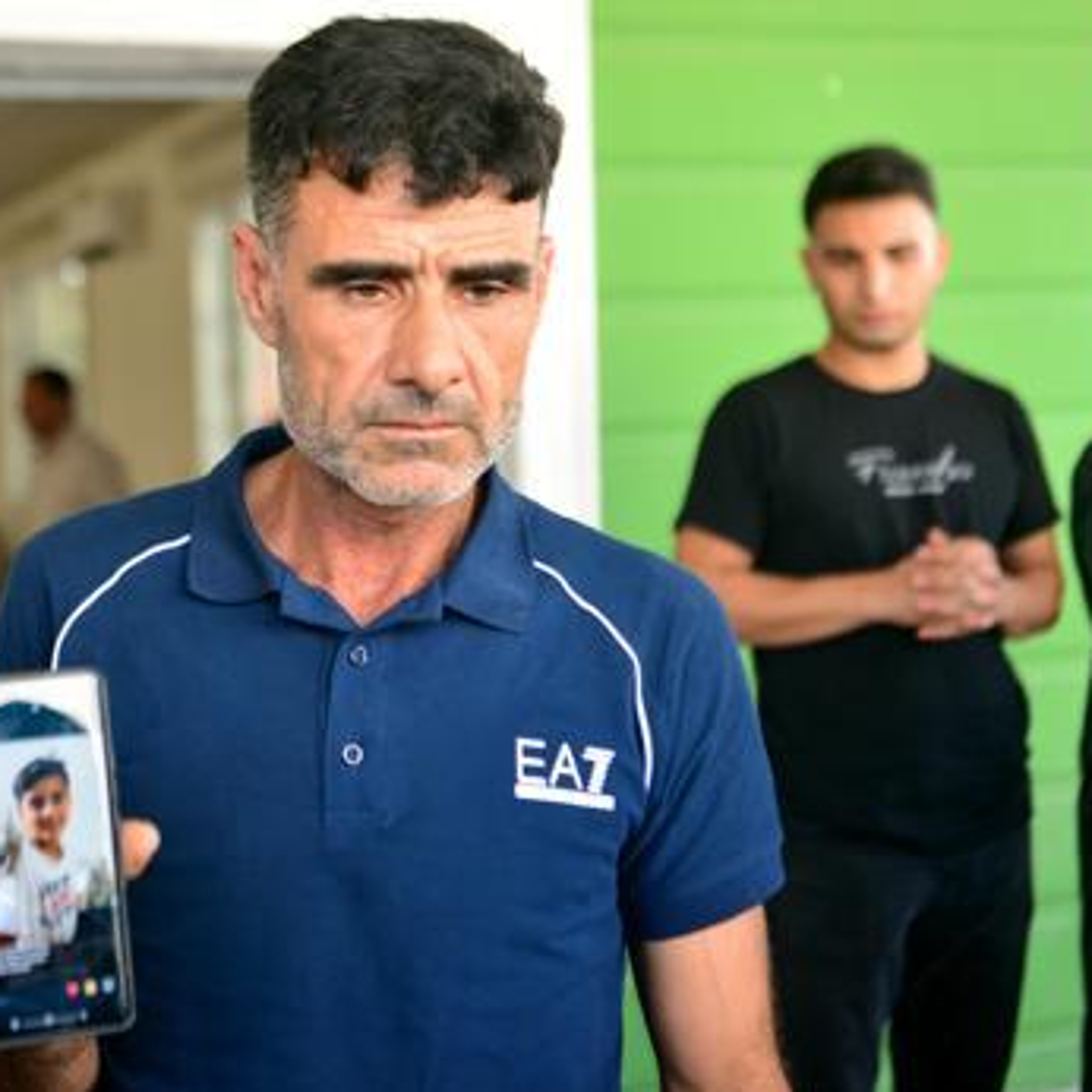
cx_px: 432
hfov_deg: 29.5
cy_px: 549
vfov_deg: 29.6
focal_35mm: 58
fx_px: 2070
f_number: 2.8
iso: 800
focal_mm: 45
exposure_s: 1/500
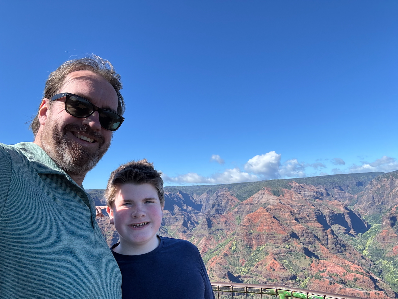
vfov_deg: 58.9
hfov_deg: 73.9
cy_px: 150
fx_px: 264
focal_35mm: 23
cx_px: 199
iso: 25
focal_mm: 2.69
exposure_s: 1/730
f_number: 1.9
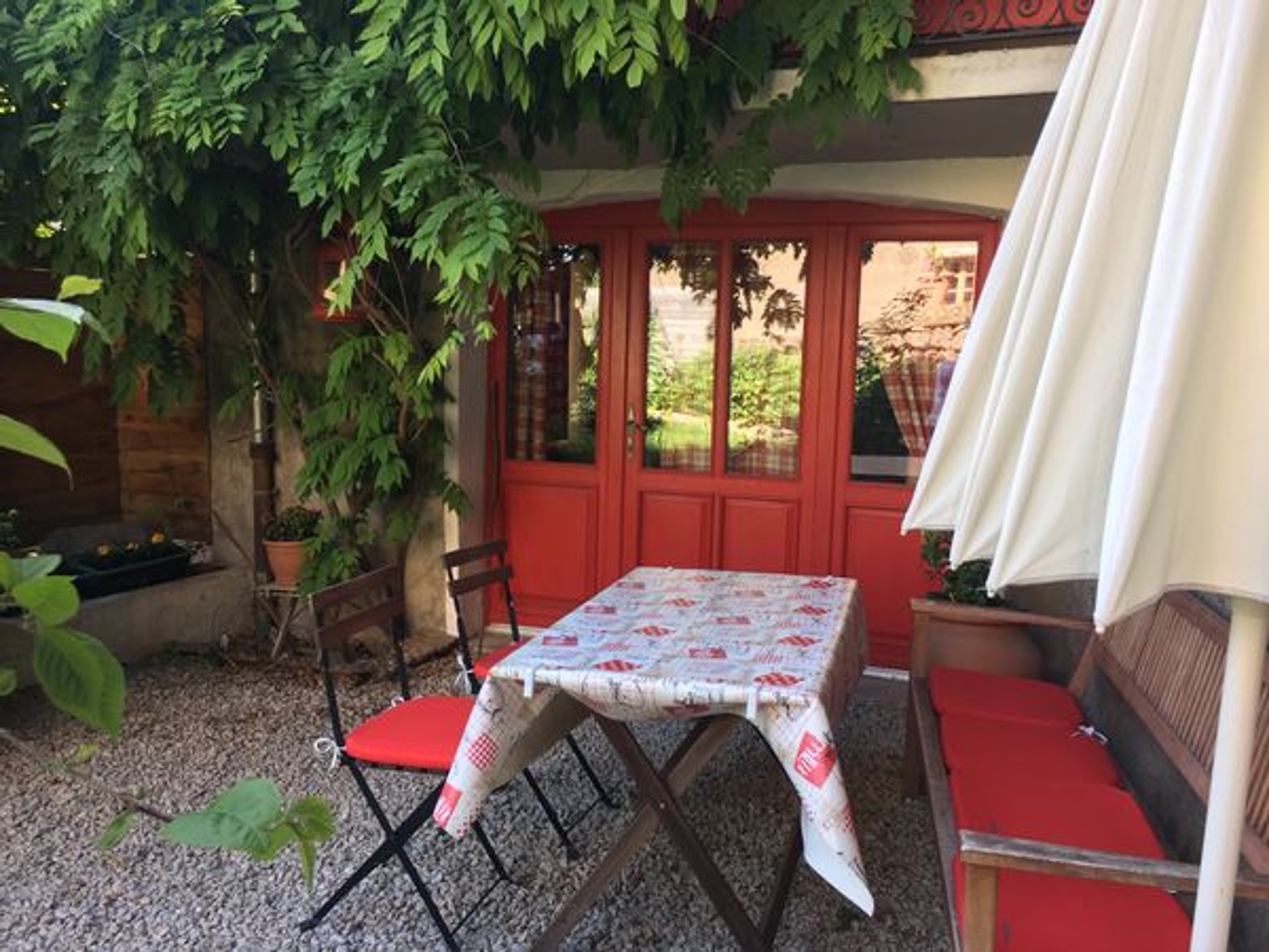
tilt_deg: -6.1
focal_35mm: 29
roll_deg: -1.6
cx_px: 634
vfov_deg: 48.2
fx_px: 1063
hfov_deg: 61.7
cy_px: 476
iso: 40
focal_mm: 4.15
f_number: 2.2
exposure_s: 1/100
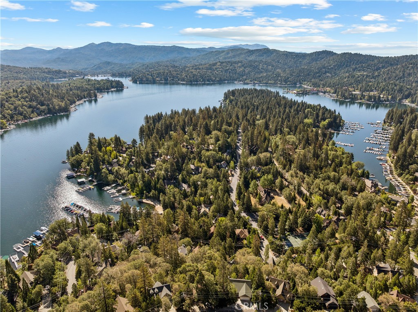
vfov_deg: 56.7
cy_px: 156
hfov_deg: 71.6
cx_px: 209
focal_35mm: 24
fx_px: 290
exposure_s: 1/100
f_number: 2.8
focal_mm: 12.3
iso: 120
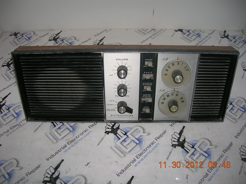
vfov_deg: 41.7
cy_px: 92
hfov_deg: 54.0
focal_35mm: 34
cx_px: 123
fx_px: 241
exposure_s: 1/60.1
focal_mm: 5.7
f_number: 2.9
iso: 50
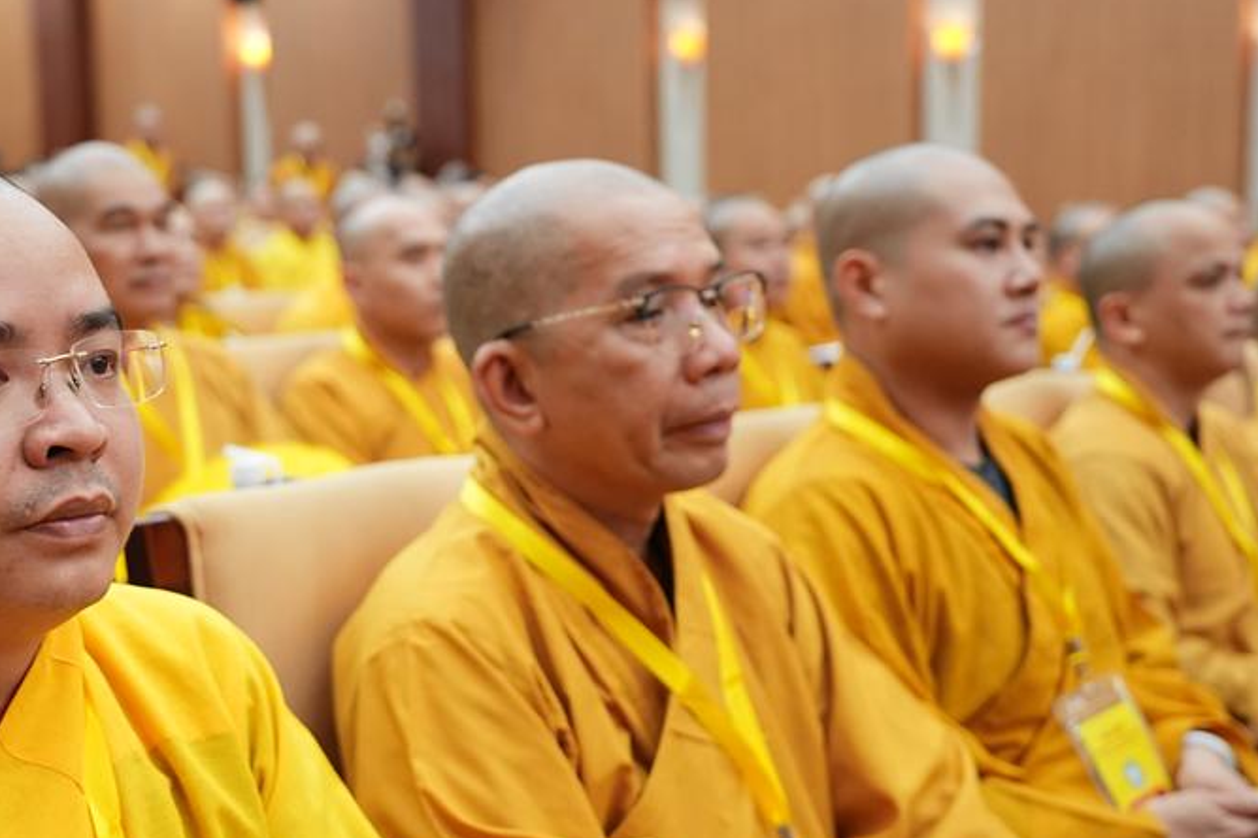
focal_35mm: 54
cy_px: 593
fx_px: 1886
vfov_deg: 24.8
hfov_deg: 36.4
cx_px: 402
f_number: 2.8
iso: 1600
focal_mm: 30
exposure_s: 1/125
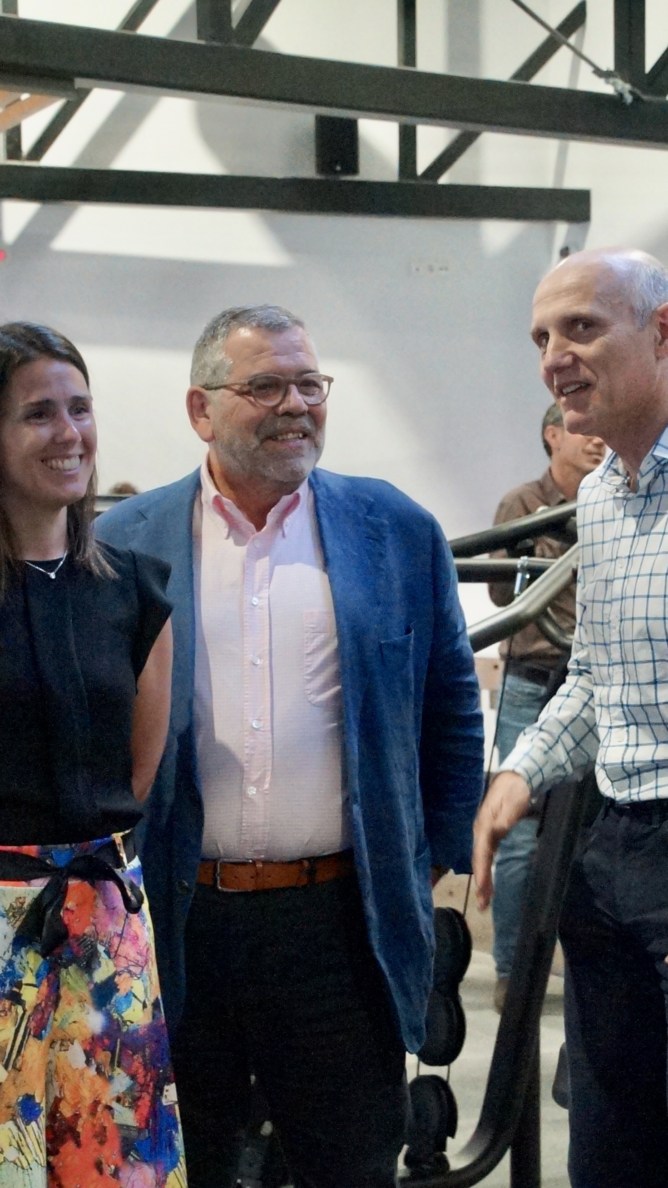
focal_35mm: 82
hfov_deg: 14.7
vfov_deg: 25.9
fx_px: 2582
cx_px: 401
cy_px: 596
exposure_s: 1/160
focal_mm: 35
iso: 6400
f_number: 4.5
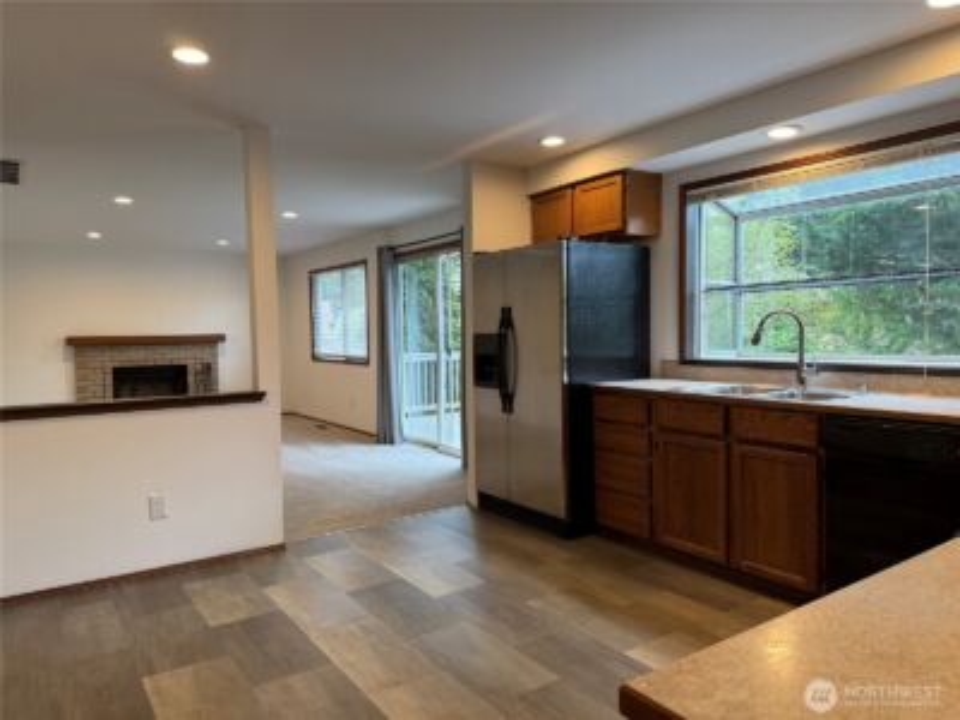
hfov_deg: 71.6
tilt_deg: -2.4
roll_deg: +1.5
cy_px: 360
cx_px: 480
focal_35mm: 24
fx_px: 666
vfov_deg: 56.8
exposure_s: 1/120
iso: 160
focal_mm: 6.76
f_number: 1.78
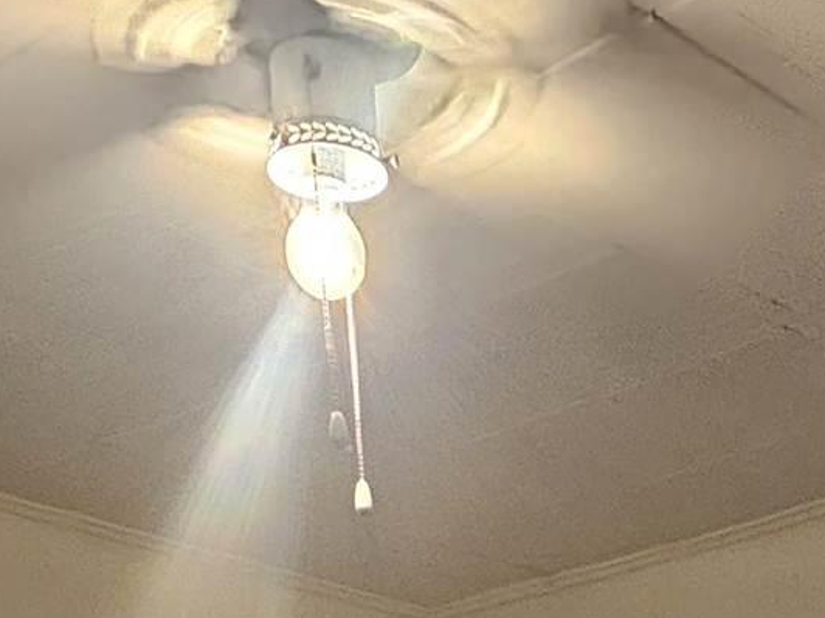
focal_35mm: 75
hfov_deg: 24.9
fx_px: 1787
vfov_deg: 13.9
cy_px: 1479
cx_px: 809
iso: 400
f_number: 2.2
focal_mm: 2.2
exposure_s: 1/30
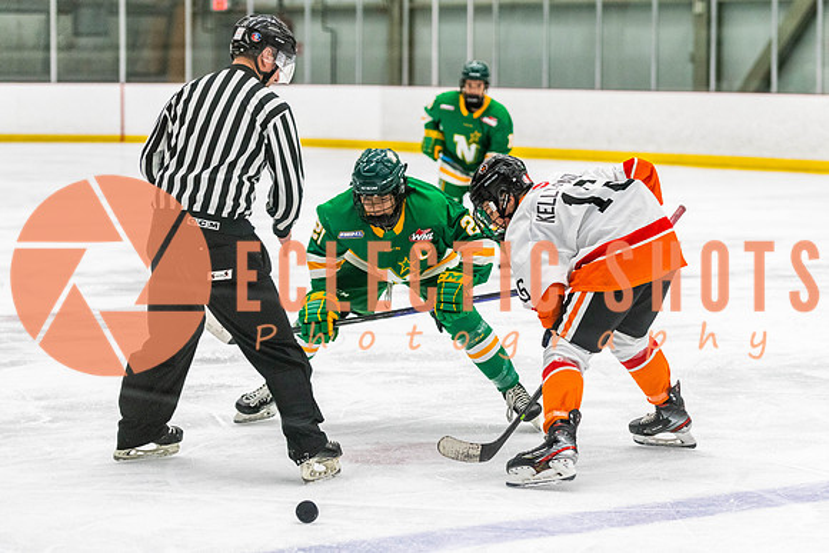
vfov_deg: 11.2
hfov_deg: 16.7
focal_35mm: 123
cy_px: 269
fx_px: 2824
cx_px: 493
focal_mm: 100
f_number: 2.8
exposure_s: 1/640
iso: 1800
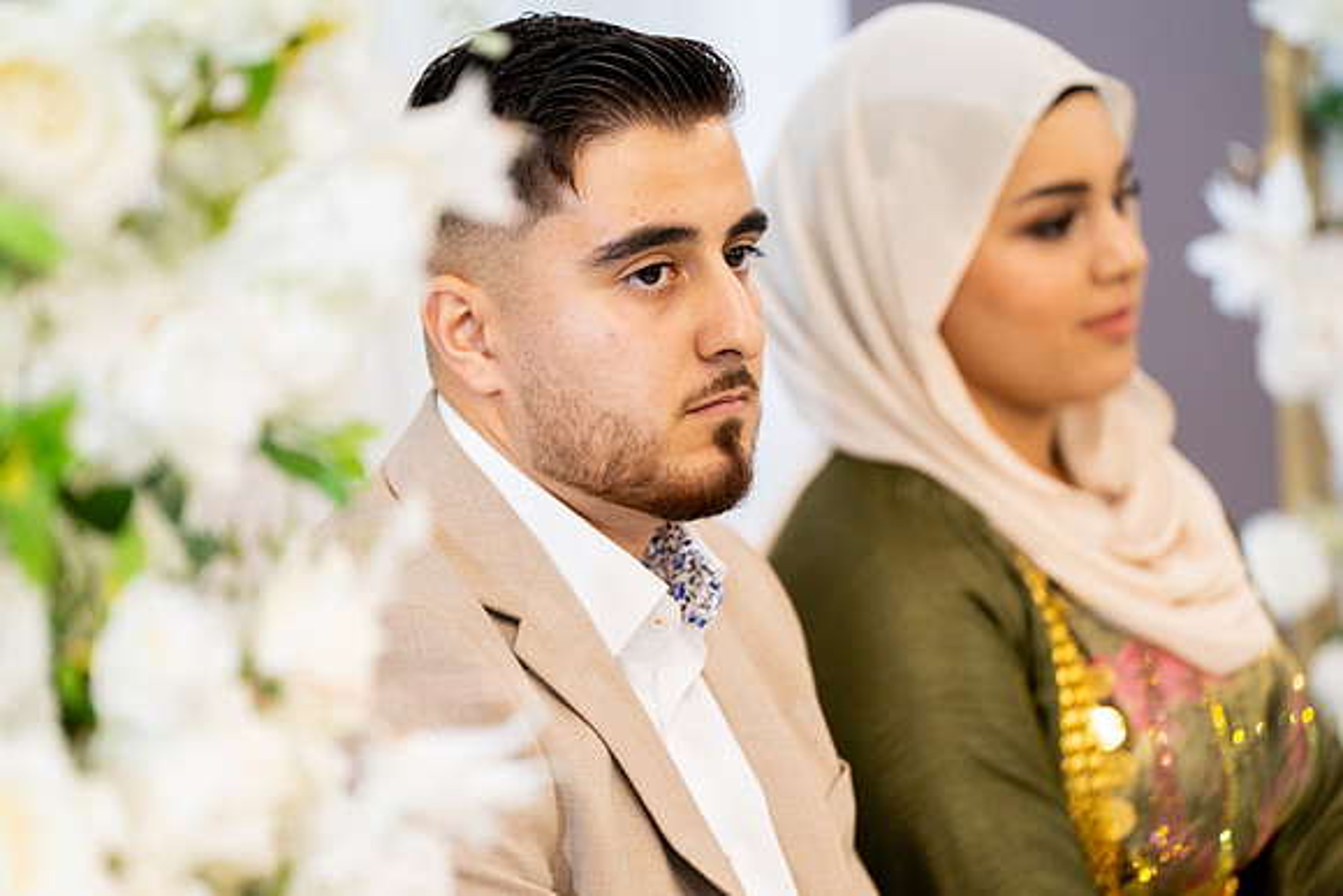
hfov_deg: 10.3
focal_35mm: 200
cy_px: 448
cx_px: 672
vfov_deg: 6.9
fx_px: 7463
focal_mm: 200
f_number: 2.8
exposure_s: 1/200
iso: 1250
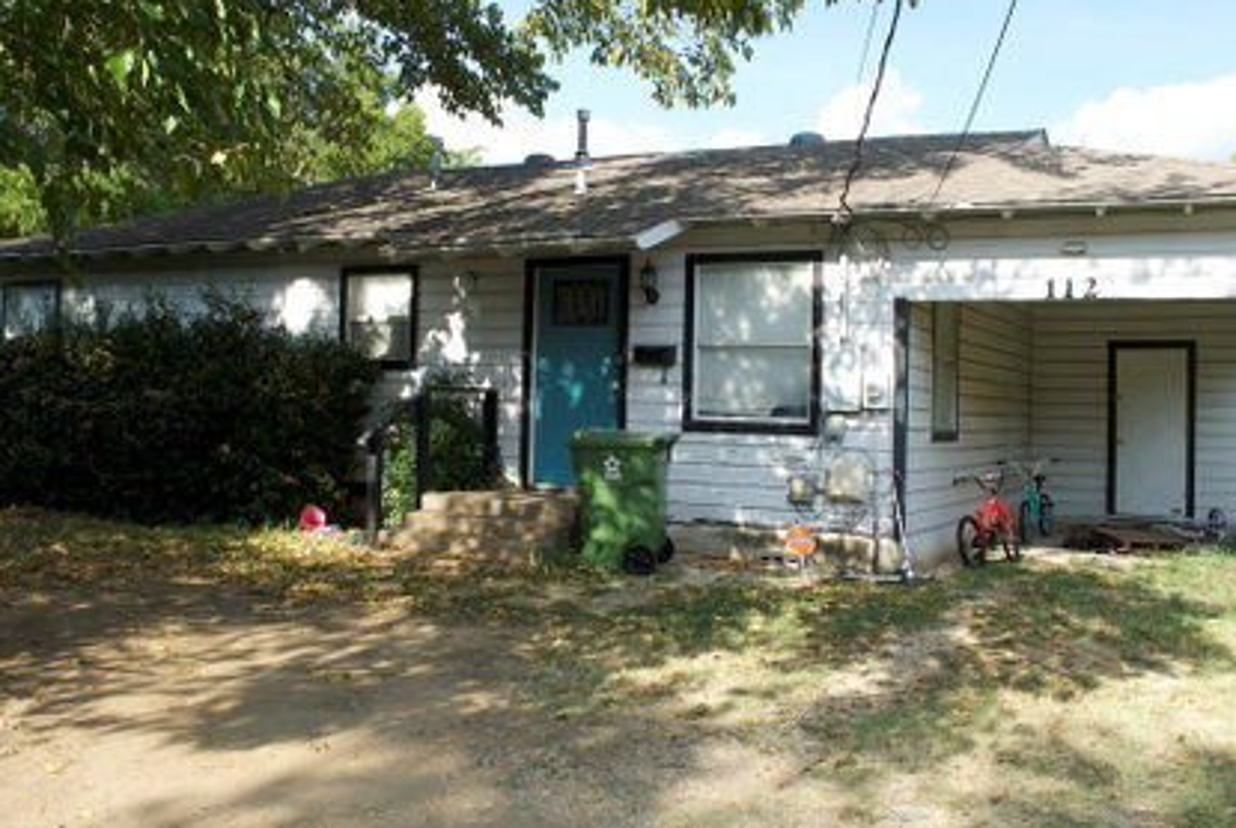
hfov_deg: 51.8
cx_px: 593
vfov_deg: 36.1
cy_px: 407
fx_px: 1272
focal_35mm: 37
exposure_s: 1/160
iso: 200
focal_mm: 20
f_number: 8
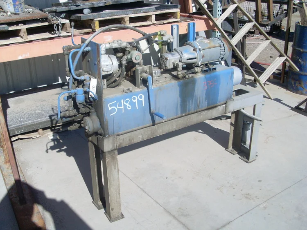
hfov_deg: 49.0
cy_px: 115
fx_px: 337
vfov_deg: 37.7
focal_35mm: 38
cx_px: 154
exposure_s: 1/350
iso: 80
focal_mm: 6.3
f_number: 7.7
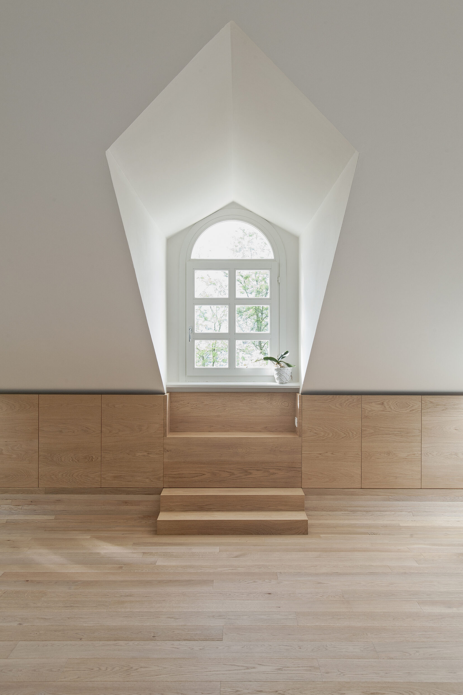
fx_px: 675
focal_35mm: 35
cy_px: 338
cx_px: 232
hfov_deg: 37.9
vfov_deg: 54.4
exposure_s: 1
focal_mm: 34
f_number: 16
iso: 100
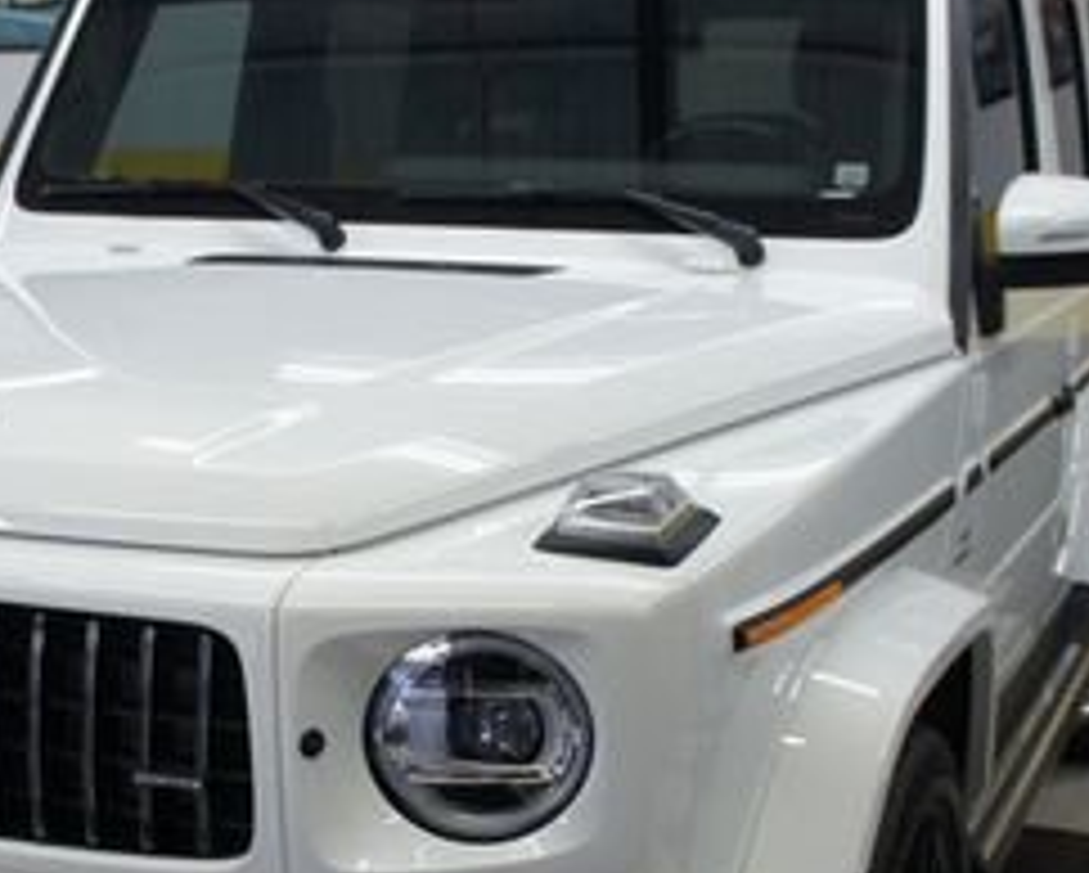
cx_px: 338
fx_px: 2161
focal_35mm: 67
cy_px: 522
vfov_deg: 22.8
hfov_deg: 28.0
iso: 200
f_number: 4
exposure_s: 1/40
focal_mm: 18
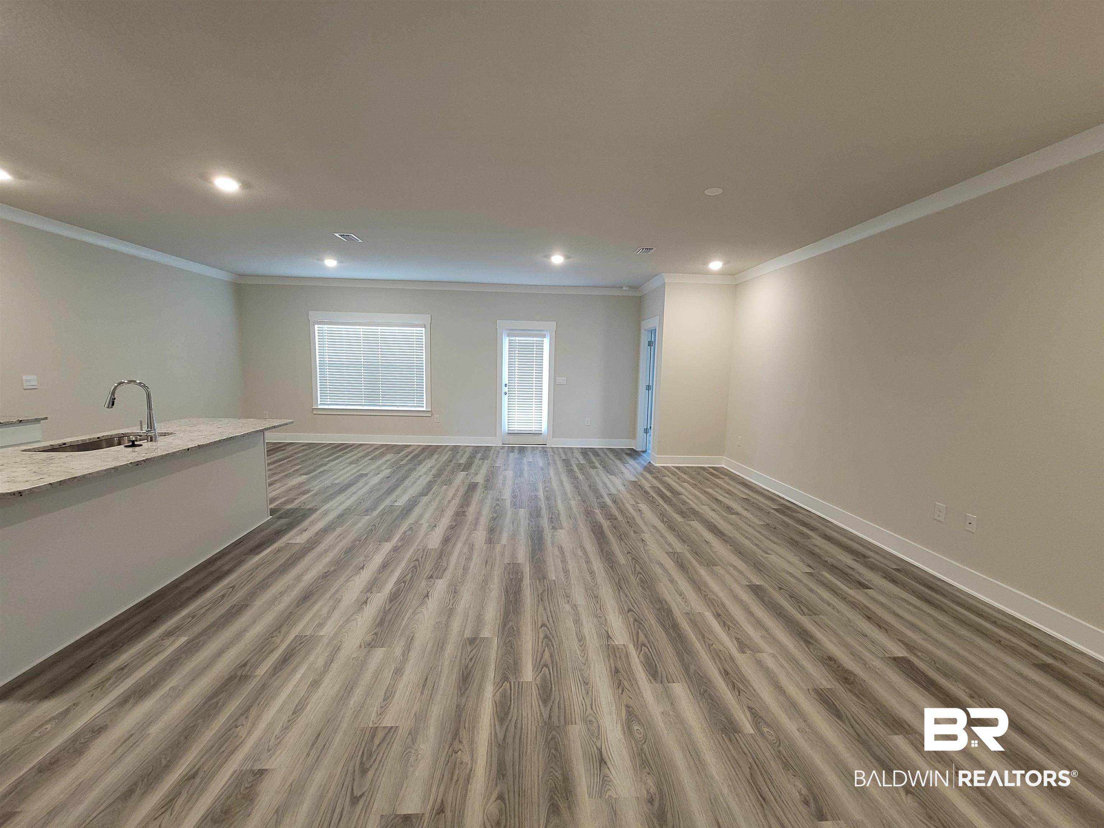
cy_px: 414
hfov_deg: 106.2
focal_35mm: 13
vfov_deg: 89.9
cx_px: 552
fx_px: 415
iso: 400
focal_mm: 2.2
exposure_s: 1/60
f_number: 2.2
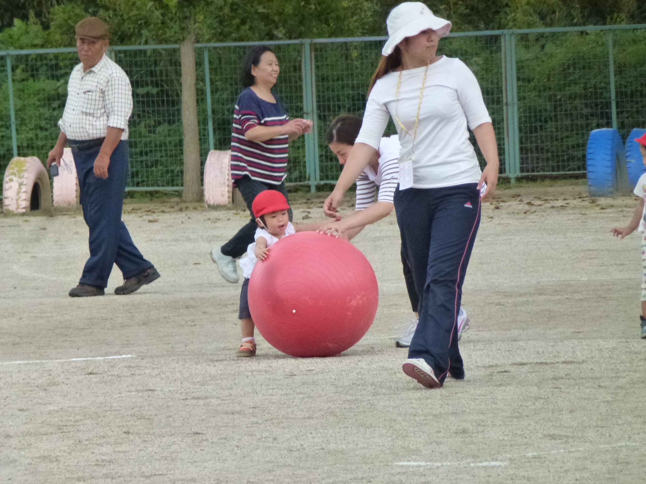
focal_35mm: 384
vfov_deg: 3.9
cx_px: 323
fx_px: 7166
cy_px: 242
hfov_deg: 5.2
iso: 640
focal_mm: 68.8
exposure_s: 1/500
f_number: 5.9
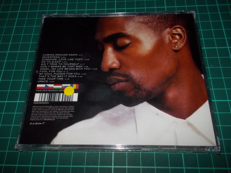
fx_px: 194
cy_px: 86
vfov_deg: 48.2
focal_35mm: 29
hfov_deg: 61.7
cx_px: 116
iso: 200
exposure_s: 1/30
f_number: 3.3
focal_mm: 4.1
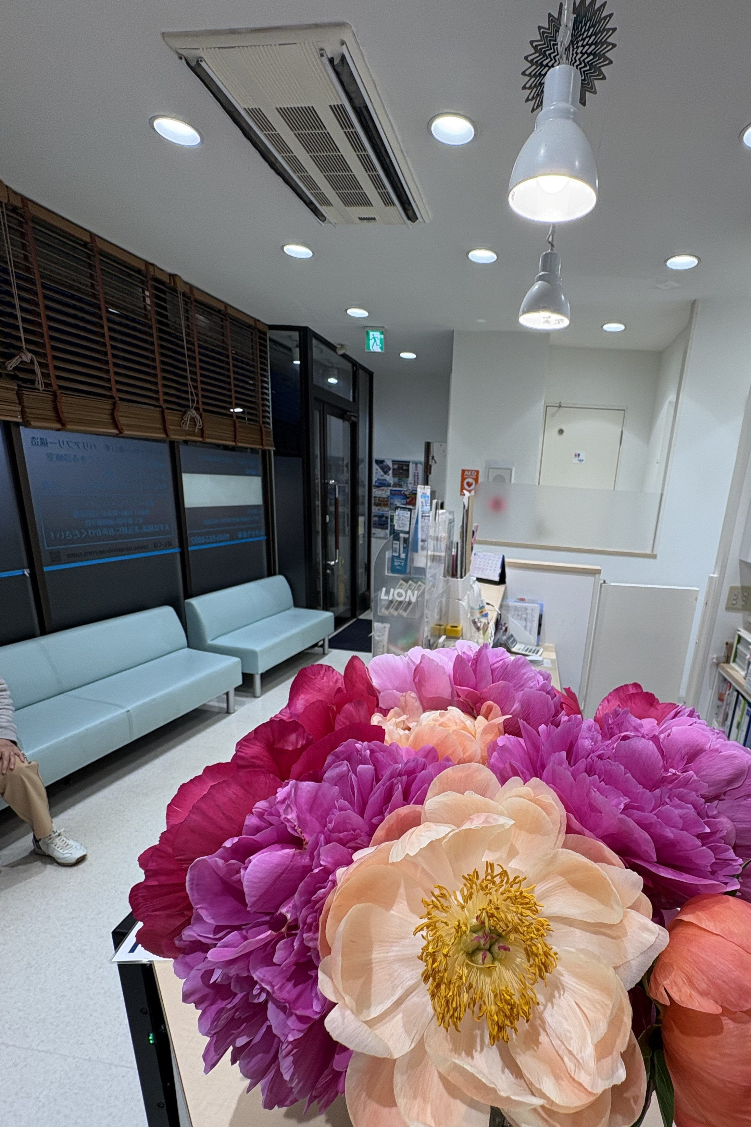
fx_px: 532
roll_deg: -3.3
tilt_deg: -15.5
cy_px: 641
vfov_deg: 92.7
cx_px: 469
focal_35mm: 17
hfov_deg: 69.3
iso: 80
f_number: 2.2
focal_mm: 2.2
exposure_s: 1/100
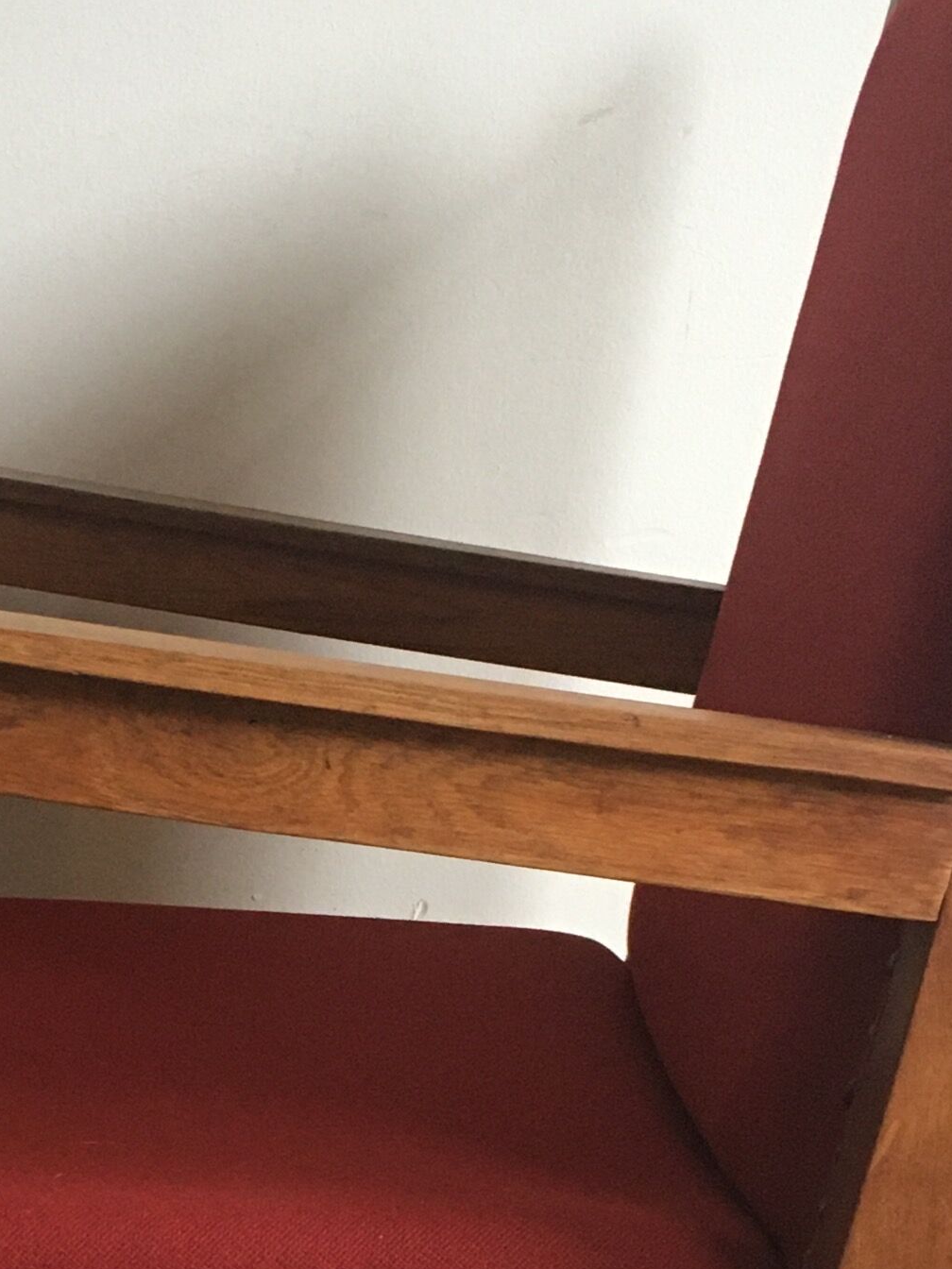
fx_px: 3190
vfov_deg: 22.0
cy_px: 1131
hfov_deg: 16.7
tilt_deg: -15.8
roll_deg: +0.5
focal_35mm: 87
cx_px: 49
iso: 200
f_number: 2.2
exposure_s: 1/33
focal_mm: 4.15
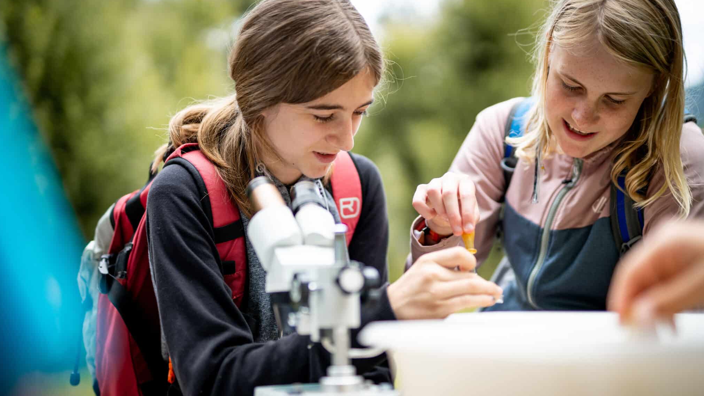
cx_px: 348
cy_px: 217
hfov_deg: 39.2
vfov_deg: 22.6
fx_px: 989
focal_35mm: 53
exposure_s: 1/1250
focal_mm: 50
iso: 100
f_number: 1.4
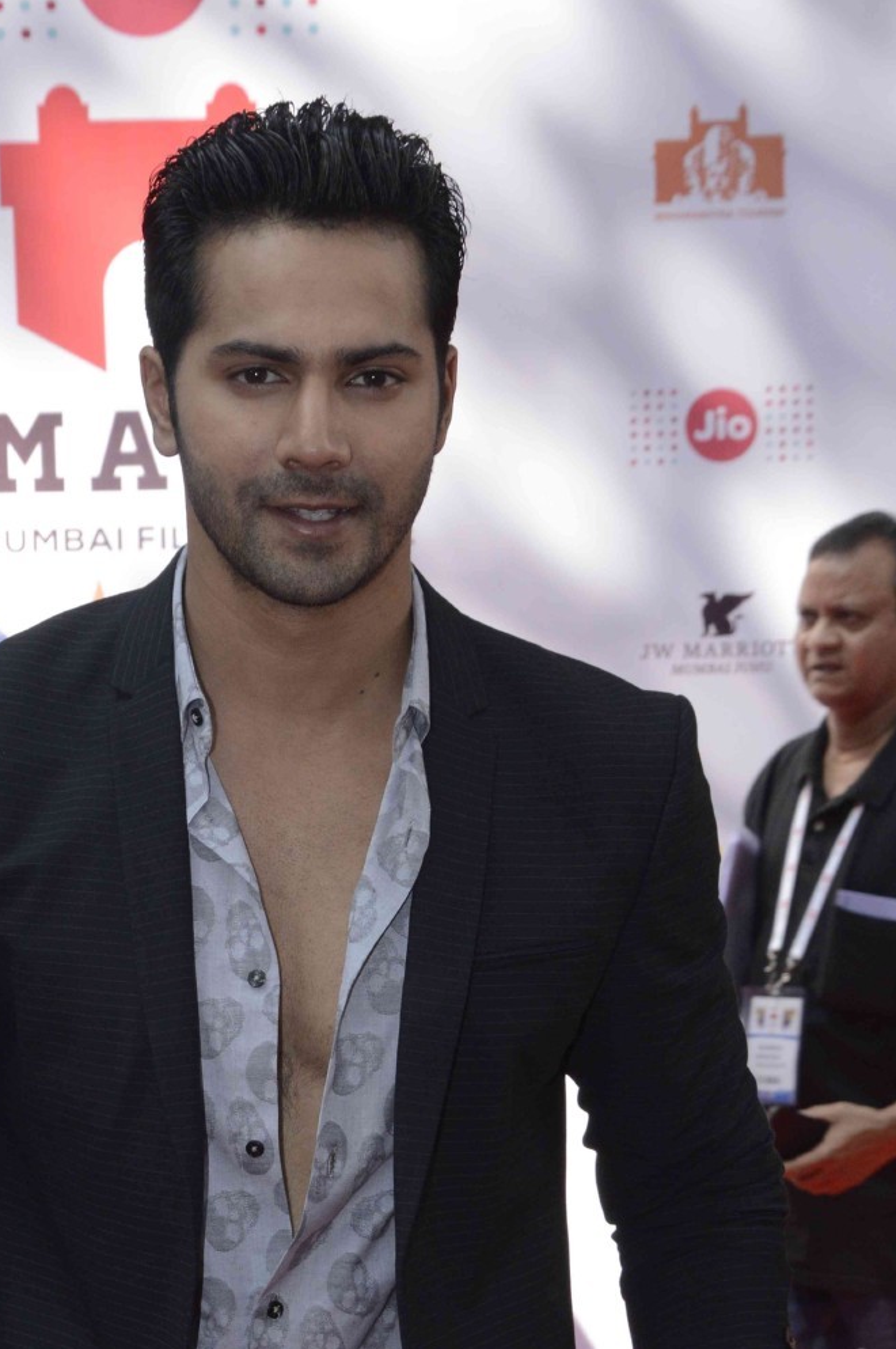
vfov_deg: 17.5
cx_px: 229
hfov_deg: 11.8
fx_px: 4339
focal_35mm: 116
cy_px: 1042
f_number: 10
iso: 800
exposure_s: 1/200
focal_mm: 48
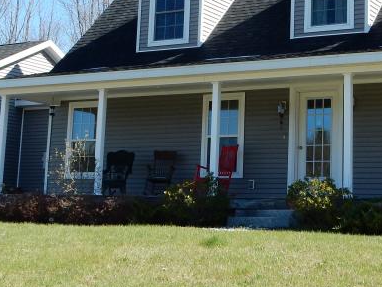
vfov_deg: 18.2
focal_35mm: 80
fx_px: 883
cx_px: 245
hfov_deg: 24.3
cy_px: 52
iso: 125
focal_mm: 5.4
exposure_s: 1/500
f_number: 4
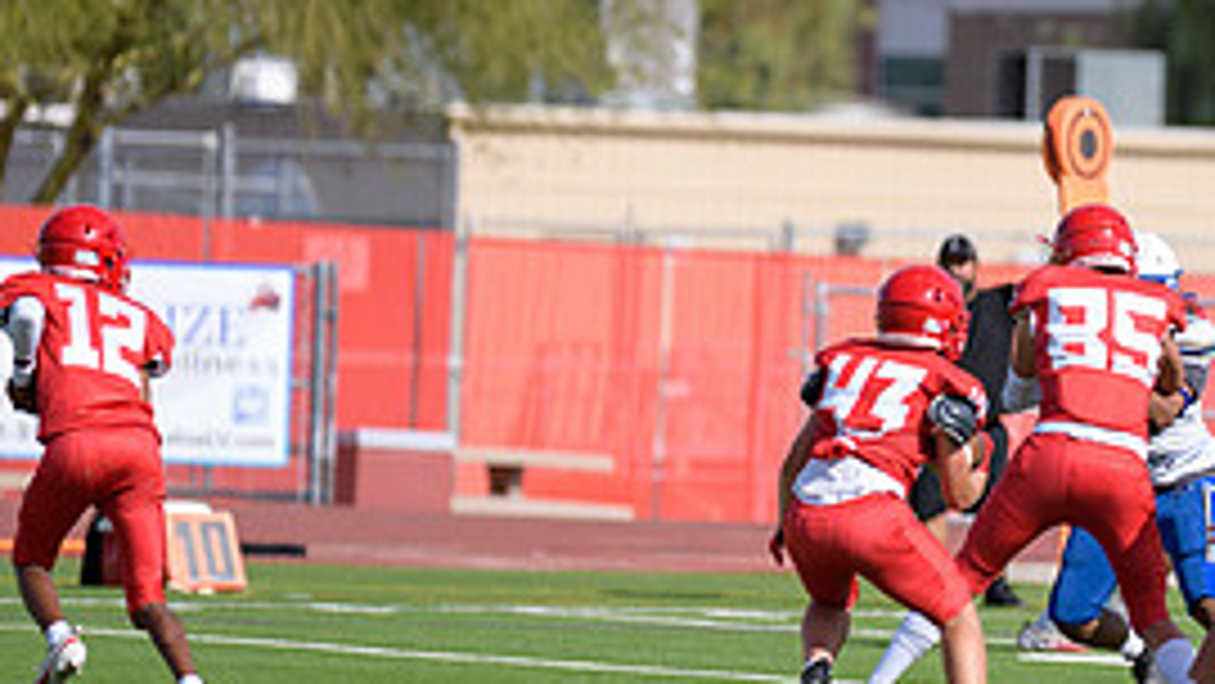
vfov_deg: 2.8
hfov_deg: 4.9
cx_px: 1076
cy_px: 565
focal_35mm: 439
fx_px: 14146
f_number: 2.8
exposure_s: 1/3200
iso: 200
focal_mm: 195
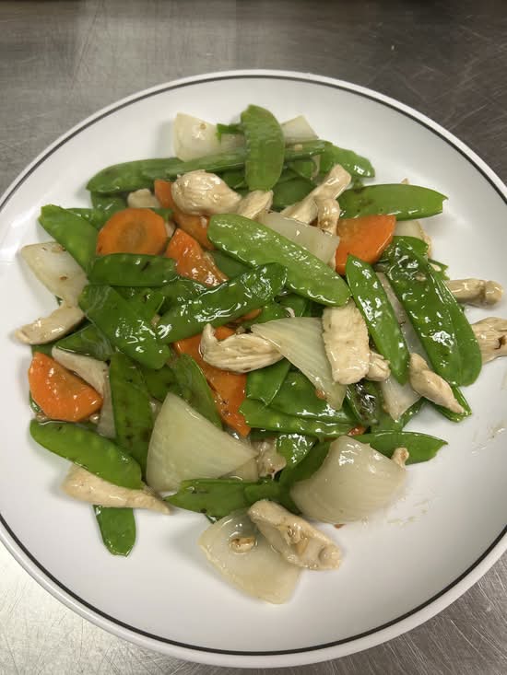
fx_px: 508
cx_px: 254
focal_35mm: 26
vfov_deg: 67.3
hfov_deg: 53.1
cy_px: 338
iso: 100
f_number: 1.5
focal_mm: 5.7
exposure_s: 1/60
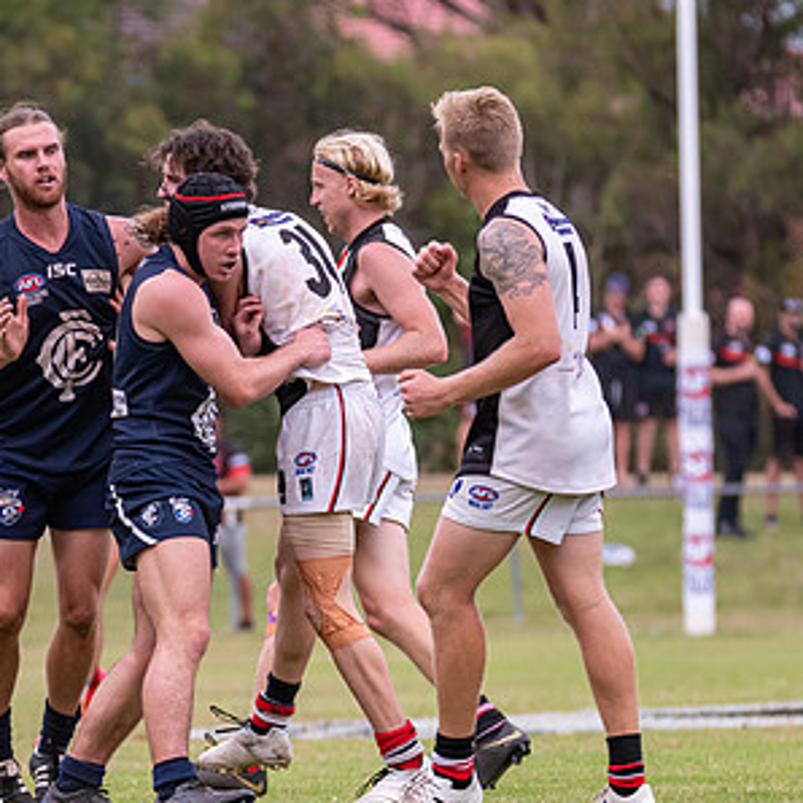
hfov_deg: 2.7
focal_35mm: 656
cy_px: 462
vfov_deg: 2.7
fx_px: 17217
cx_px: 100
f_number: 6.3
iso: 1250
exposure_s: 1/1250
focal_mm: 280
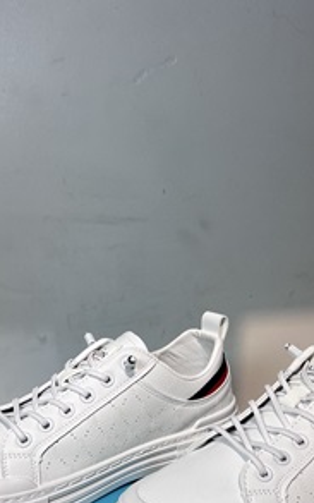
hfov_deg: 27.4
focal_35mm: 47
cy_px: 333
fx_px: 644
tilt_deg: -17.5
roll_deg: -0.2
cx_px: 155
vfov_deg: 42.1
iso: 50
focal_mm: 5.7
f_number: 1.5
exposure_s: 1/528
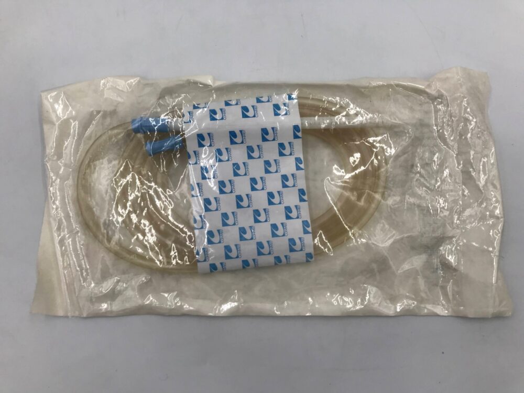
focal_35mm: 28
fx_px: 424
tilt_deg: -83.1
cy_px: 196
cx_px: 262
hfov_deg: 63.4
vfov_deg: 49.7
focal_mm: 3.99
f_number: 1.8
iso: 25
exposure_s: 1/60
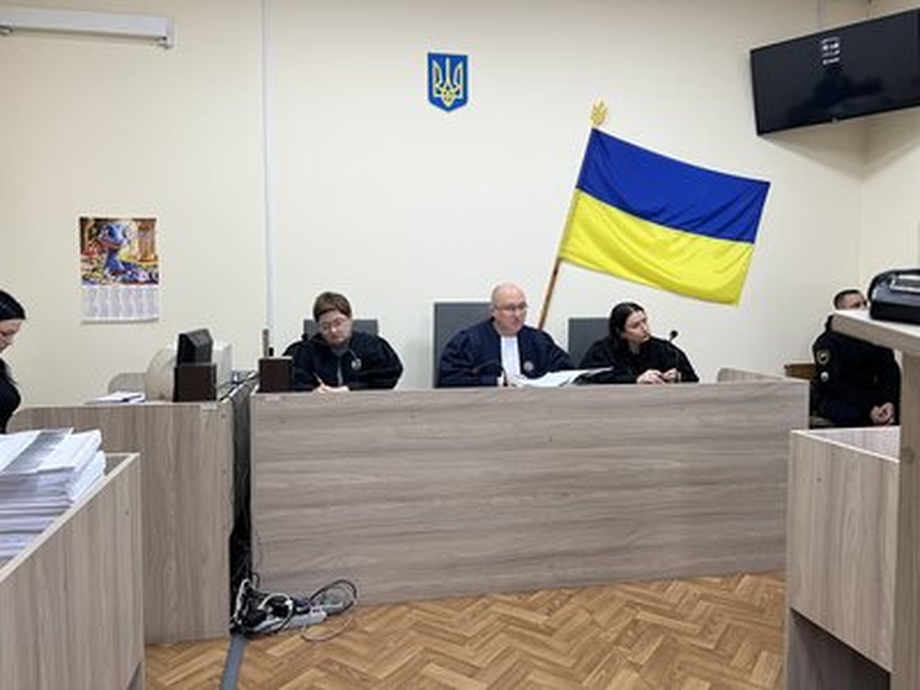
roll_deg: +0.1
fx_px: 691
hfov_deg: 67.3
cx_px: 460
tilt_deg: -2.8
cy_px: 345
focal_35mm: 26
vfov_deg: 53.1
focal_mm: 5.7
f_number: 1.5
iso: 125
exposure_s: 1/88
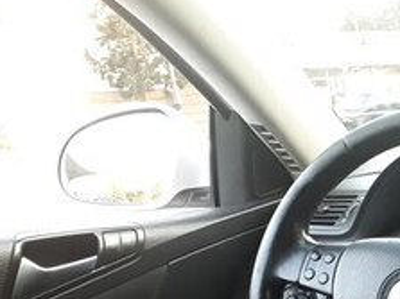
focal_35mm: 80
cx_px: 518
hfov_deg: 22.0
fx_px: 924
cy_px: 375
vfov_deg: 17.4
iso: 125
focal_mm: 3.6
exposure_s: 1/33
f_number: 1.9
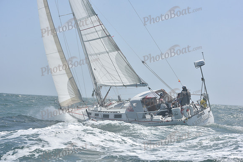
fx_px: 473
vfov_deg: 19.5
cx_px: 122
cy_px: 81
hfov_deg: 28.8
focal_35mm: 70
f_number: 10
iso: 320
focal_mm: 70
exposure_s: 1/1000
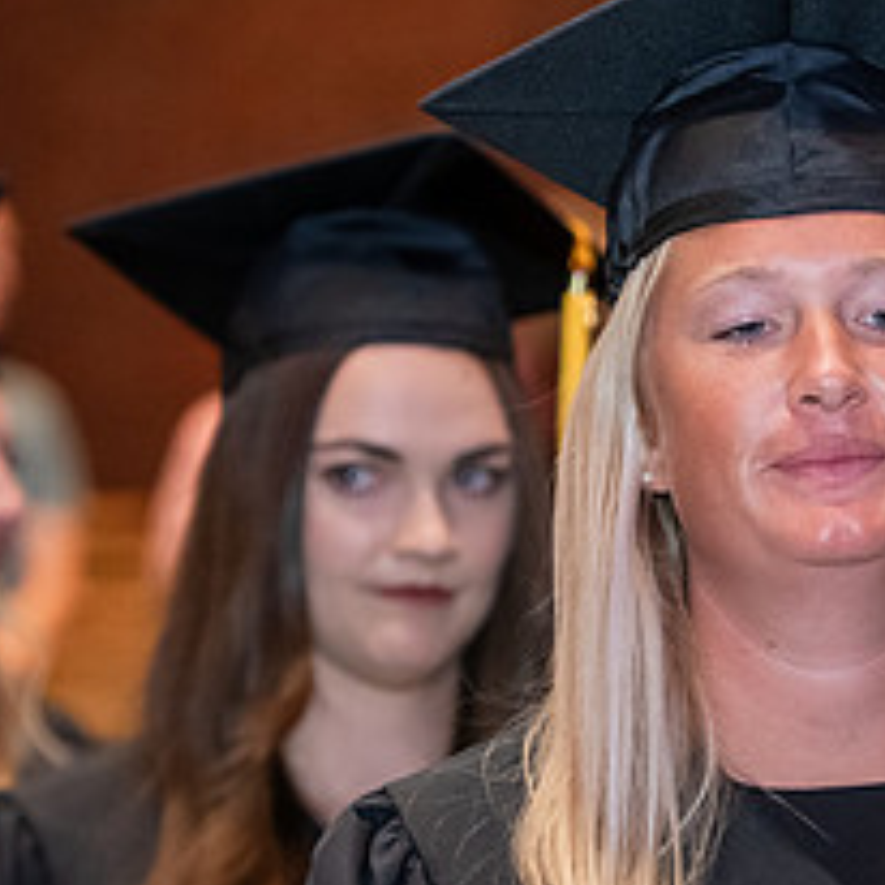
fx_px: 7607
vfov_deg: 6.7
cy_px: 582
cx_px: 906
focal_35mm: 263
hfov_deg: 6.6
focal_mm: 110
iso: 3200
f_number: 3.2
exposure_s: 1/200
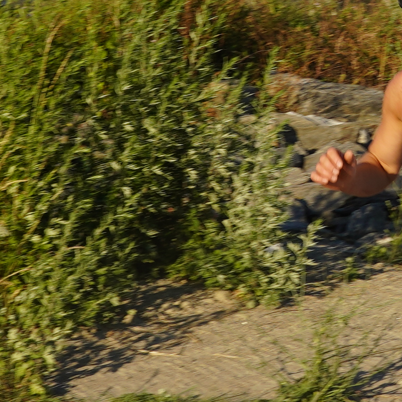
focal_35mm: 163
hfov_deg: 10.6
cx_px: 388
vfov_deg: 10.7
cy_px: 96
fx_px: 2142
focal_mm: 29
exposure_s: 1/200
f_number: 10
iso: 100
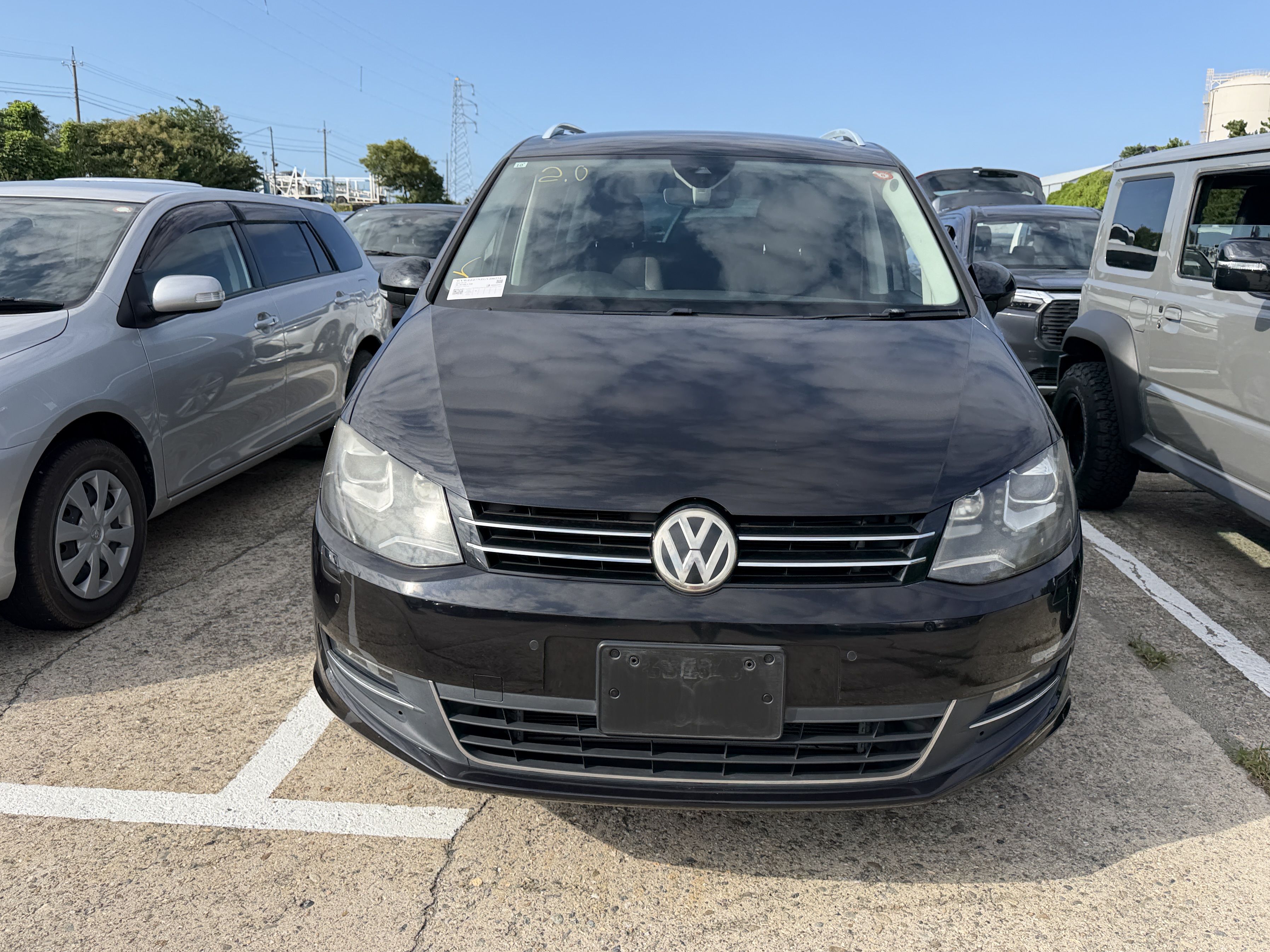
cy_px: 457
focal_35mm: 27
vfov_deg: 51.3
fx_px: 991
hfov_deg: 65.3
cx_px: 663
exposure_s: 1/2907
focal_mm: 6.76
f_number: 1.78
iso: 80
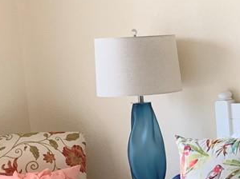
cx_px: 300
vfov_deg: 10.6
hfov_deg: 13.7
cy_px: 189
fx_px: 963
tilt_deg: -12.0
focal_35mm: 139
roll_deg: +2.9
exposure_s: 1/60
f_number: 1.8
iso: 125
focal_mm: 4.25
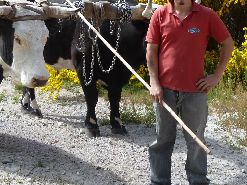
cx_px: 83
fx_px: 735
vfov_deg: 14.2
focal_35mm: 103
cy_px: 22
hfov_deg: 19.0
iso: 80
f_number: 3.8
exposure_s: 1/250
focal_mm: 8.5
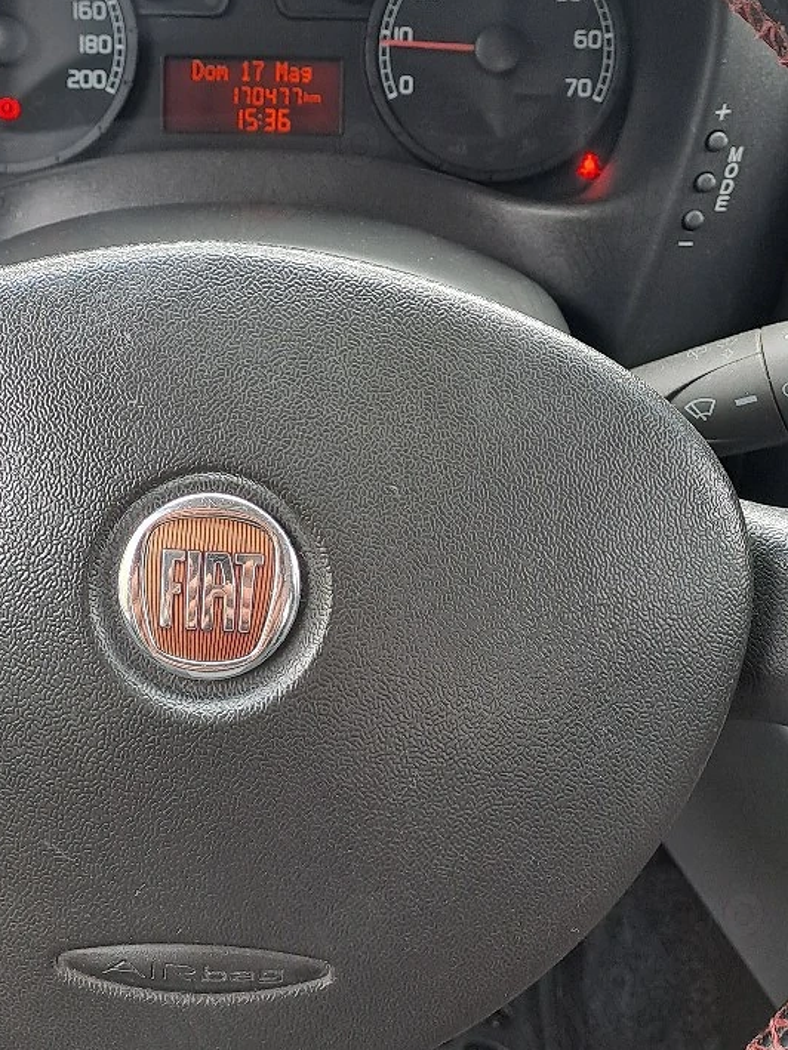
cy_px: 297
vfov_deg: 39.6
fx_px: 1426
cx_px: 320
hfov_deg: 30.8
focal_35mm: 47
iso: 32
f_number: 1.8
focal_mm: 4.65
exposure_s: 1/50
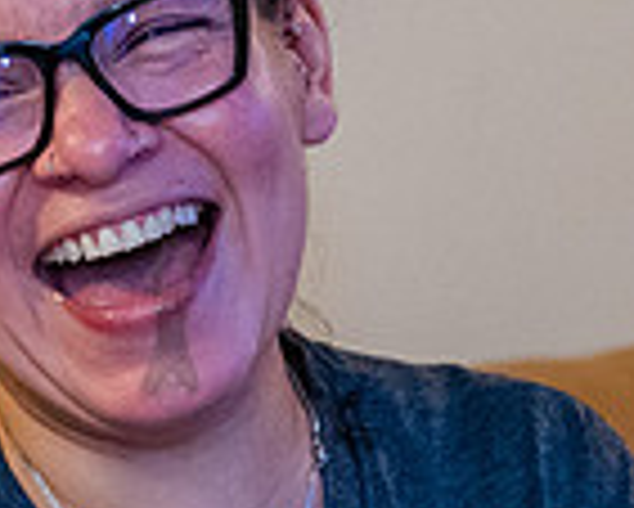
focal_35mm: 327
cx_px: 159
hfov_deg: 5.9
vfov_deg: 4.7
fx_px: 6140
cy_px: 228
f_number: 3.5
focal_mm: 73
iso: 6400
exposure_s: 1/320
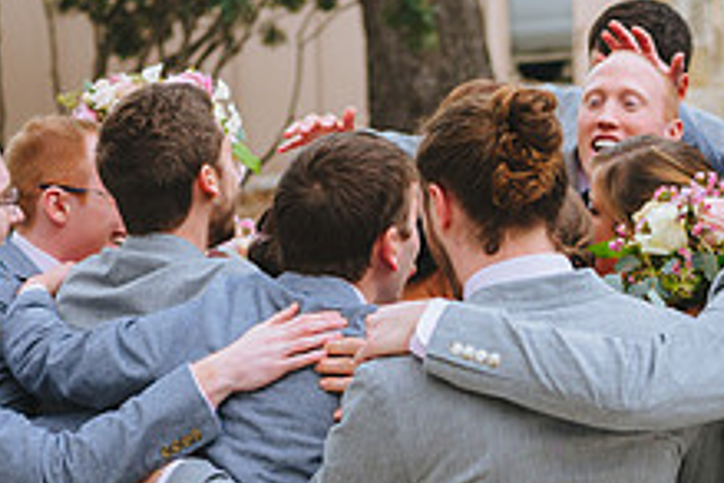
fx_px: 2916
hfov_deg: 14.1
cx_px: 518
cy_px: 461
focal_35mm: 145
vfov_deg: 9.4
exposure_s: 1/1600
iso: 400
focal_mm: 48
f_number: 2.8
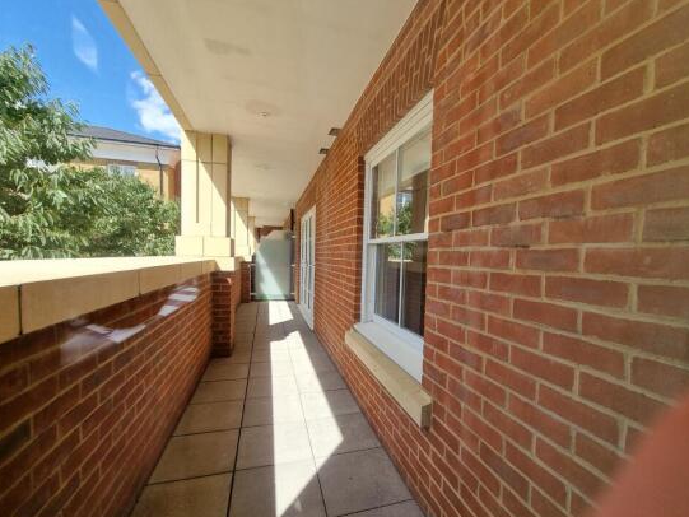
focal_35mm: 14
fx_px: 279
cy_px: 276
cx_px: 362
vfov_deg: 85.6
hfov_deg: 102.0
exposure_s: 1/602
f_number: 2.2
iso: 50
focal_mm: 2.2
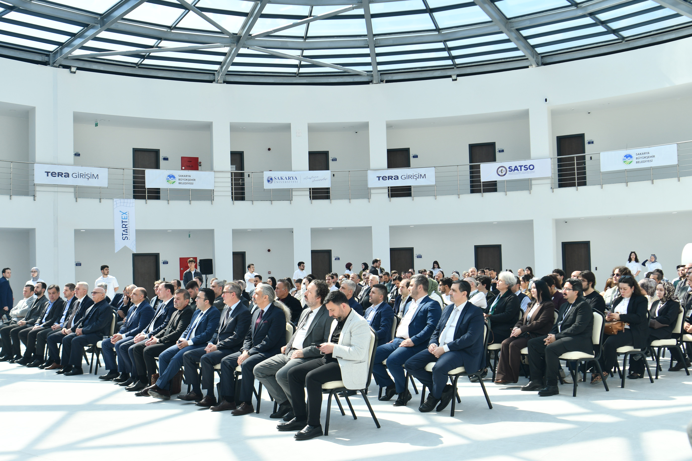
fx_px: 692
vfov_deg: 36.9
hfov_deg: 53.1
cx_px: 346
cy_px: 230
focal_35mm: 36
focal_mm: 24
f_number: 5
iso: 160
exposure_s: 1/160
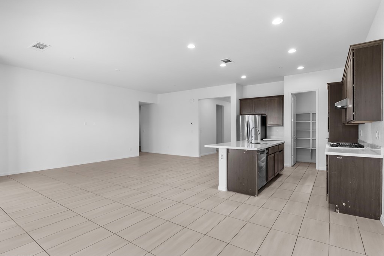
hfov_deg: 90.0
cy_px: 129
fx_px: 192
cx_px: 195
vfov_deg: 67.4
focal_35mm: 18
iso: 400
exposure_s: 1/10
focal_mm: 17
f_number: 8
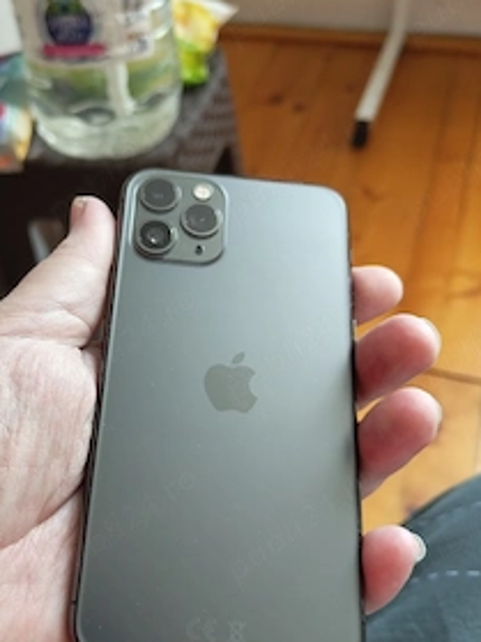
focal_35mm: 33
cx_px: 168
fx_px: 612
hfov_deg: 42.4
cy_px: 373
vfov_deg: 55.1
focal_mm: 5.59
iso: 623
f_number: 1.88
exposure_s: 1/50
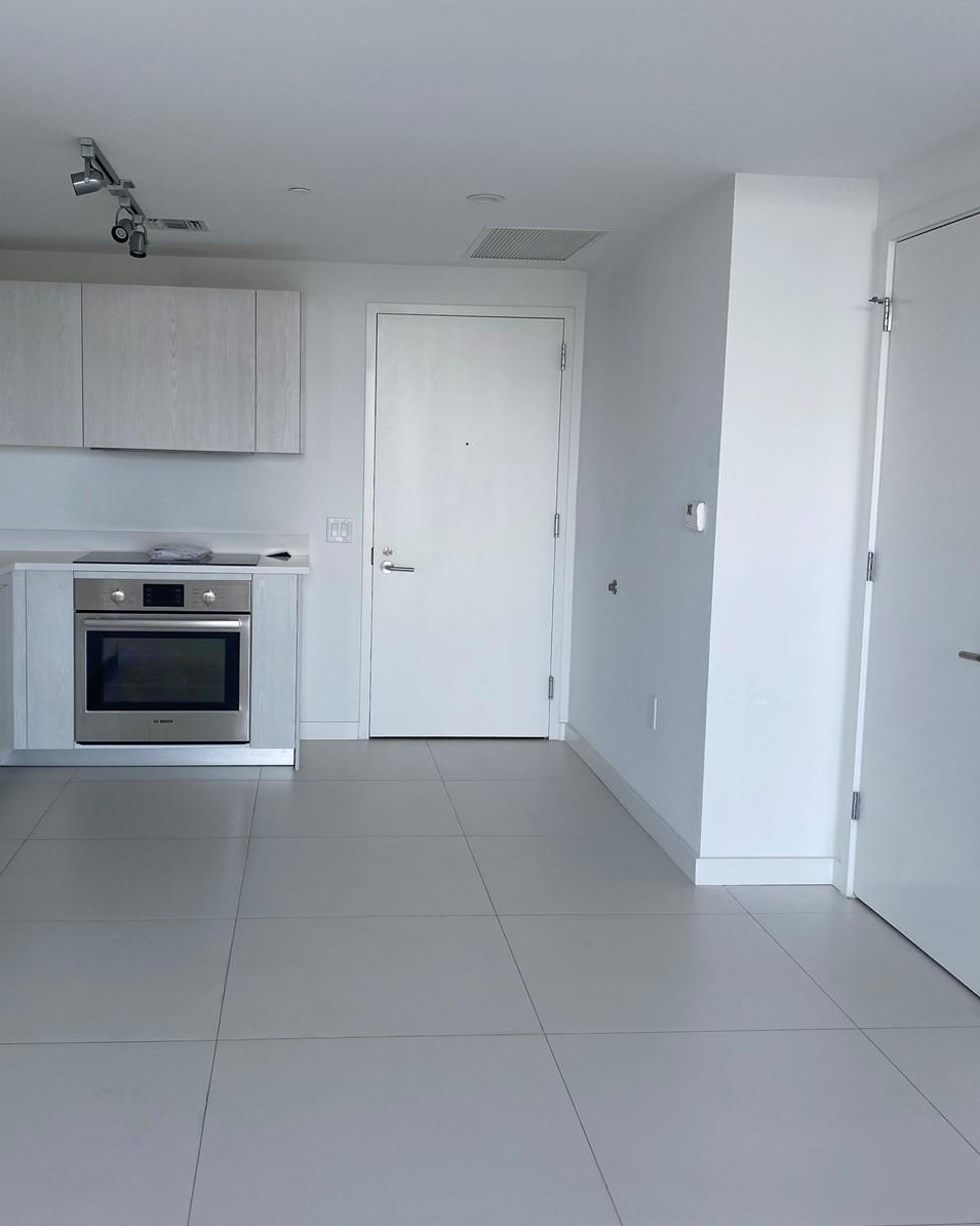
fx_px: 1233
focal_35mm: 34
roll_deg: +1.1
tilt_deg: -5.3
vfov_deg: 52.8
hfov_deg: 43.2
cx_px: 407
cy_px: 611
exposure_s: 1/197
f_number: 1.8
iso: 32
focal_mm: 4.25
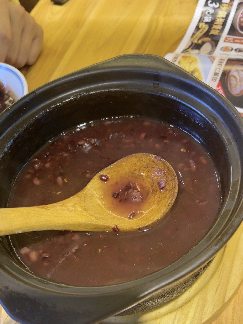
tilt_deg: -55.8
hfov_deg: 51.4
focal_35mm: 27
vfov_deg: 65.3
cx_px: 122
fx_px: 253
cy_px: 162
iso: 80
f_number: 1.6
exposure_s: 1/40
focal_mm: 5.1
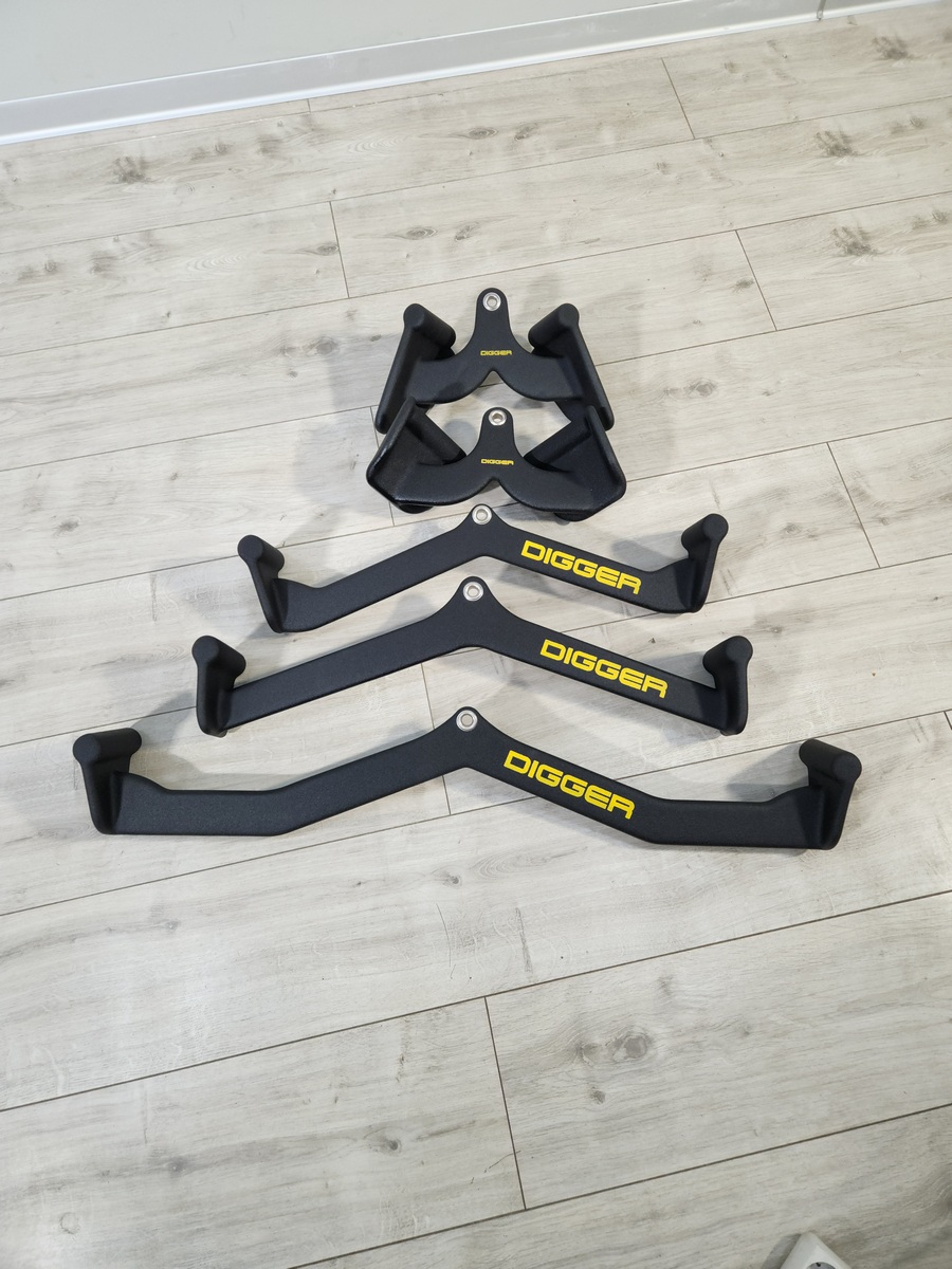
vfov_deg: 73.9
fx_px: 843
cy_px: 634
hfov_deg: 58.9
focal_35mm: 23
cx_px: 476
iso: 100
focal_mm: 5.4
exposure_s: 1/50
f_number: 1.8
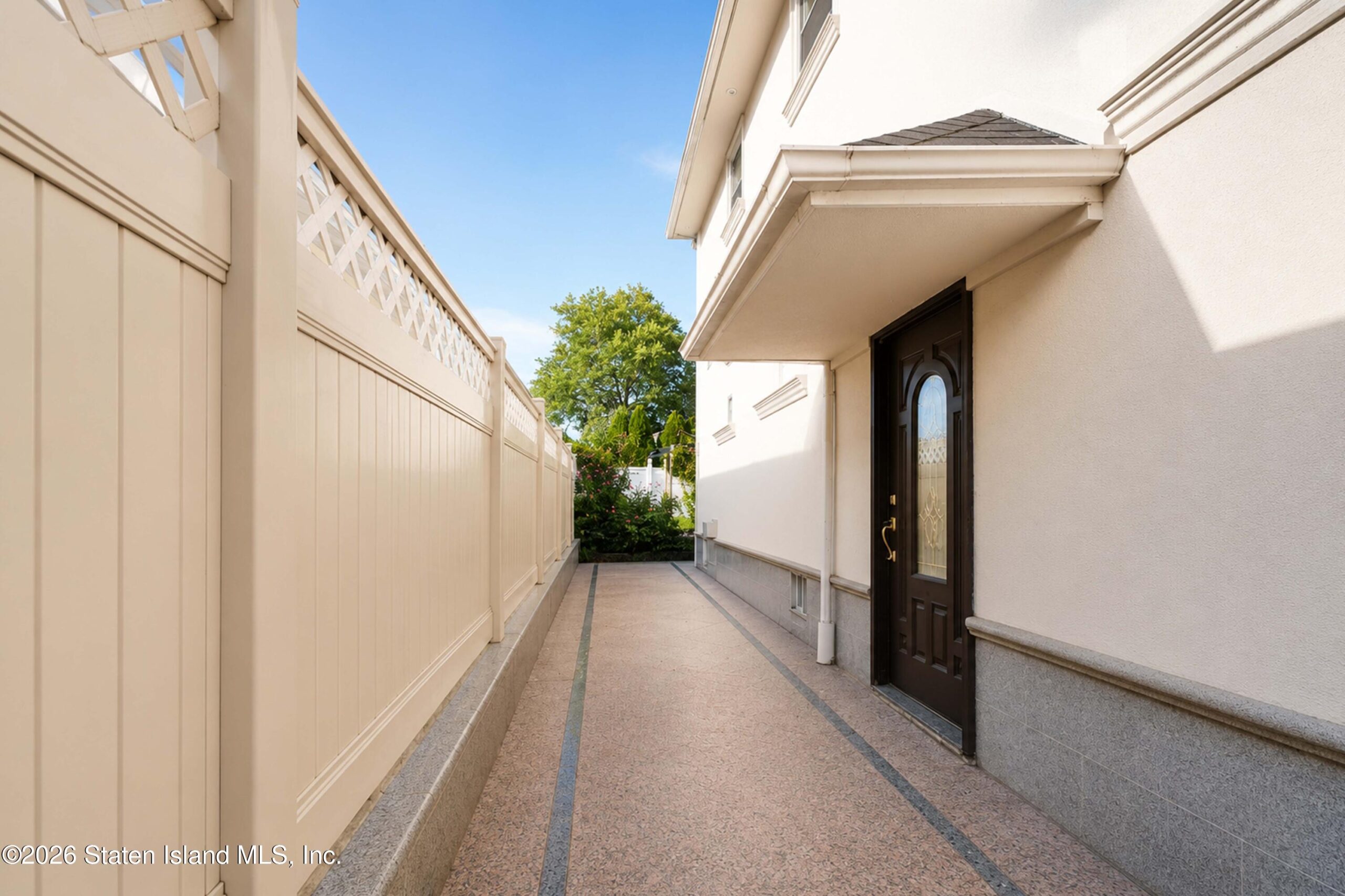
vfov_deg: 77.3
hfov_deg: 100.4
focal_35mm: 15
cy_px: 448
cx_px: 672
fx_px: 560
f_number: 8
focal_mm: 10
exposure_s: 1/60
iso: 160
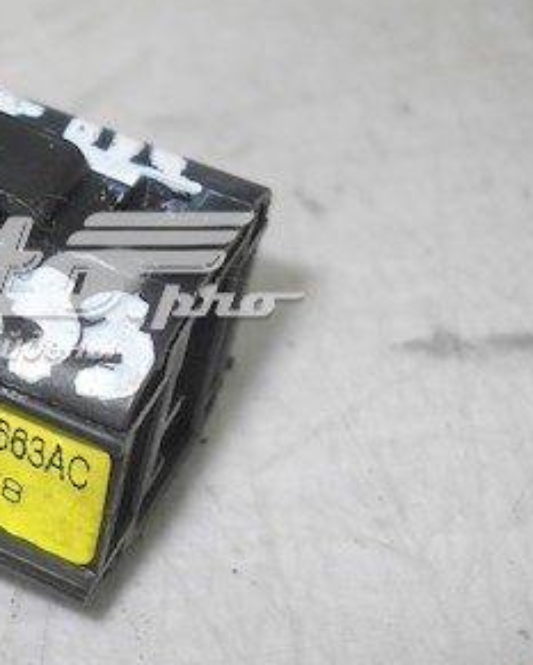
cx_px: 27
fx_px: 1734
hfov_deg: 17.2
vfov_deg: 21.7
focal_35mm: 88
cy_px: 281
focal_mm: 6.72
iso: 80
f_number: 5.5
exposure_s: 1/40
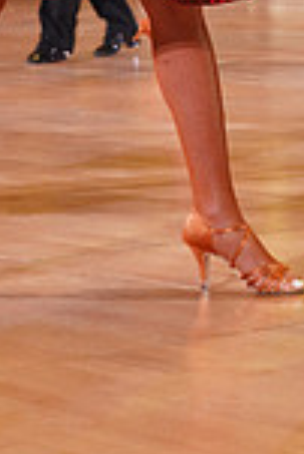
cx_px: 432
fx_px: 2666
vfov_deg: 9.4
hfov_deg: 6.5
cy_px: -271
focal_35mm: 211
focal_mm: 55
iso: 1600
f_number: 5
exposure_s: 1/160
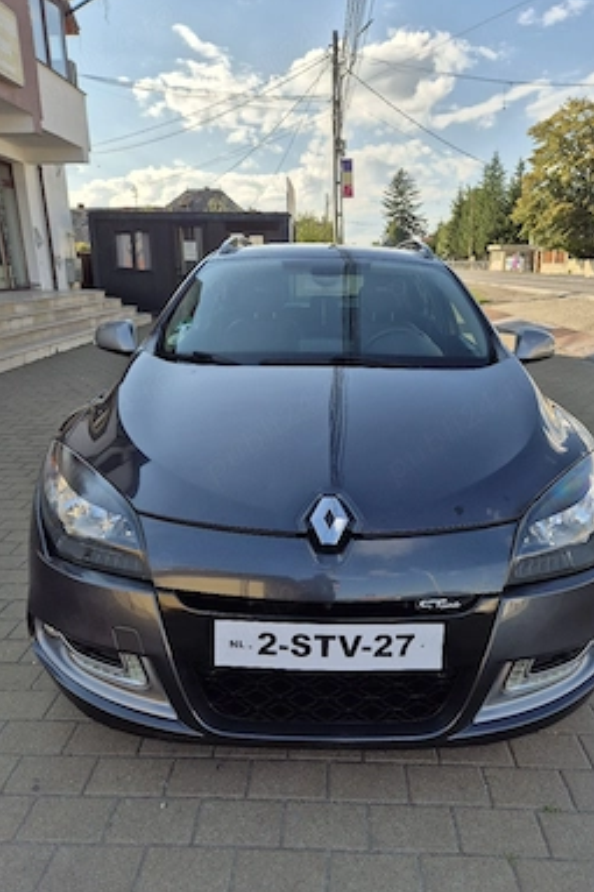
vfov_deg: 71.5
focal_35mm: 25
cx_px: 326
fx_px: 619
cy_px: 452
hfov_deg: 51.2
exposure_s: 1/1667
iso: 25
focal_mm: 5.4
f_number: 1.8
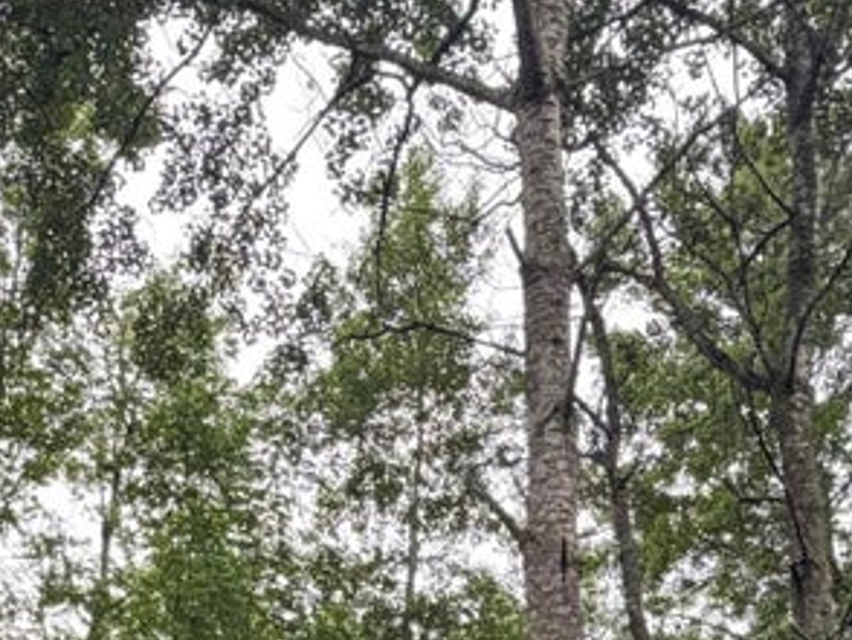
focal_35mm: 65
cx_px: 256
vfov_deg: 20.2
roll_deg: +1.0
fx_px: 1601
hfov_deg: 29.5
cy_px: 892
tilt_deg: +15.3
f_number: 2.2
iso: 200
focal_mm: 2.22
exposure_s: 1/121
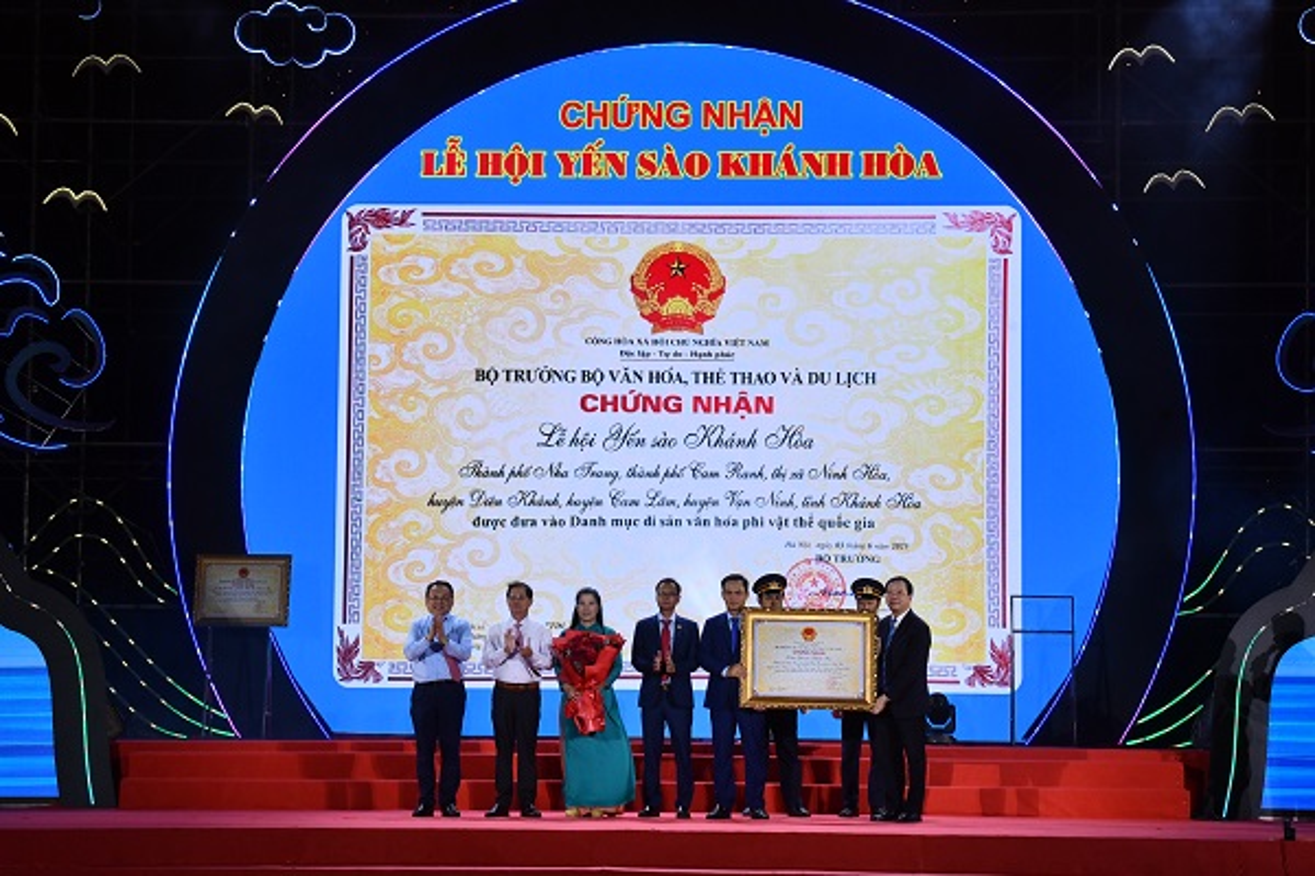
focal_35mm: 78
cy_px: 438
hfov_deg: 26.0
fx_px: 2849
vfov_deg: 17.5
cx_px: 658
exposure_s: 1/100
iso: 1600
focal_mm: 52
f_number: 14
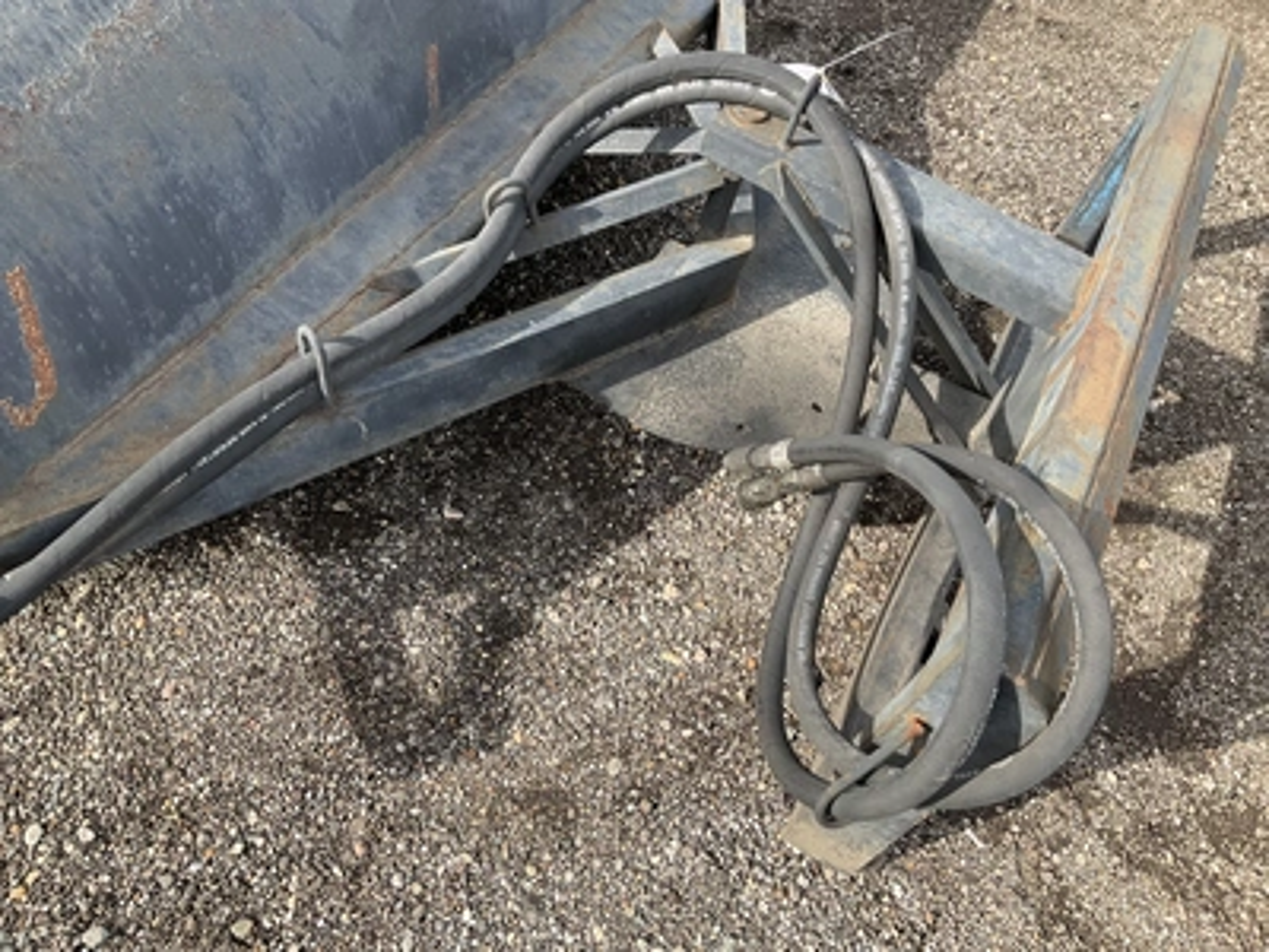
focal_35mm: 29
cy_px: 476
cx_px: 634
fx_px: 1063
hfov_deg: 61.7
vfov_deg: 48.2
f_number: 1.8
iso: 25
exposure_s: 1/386
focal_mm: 3
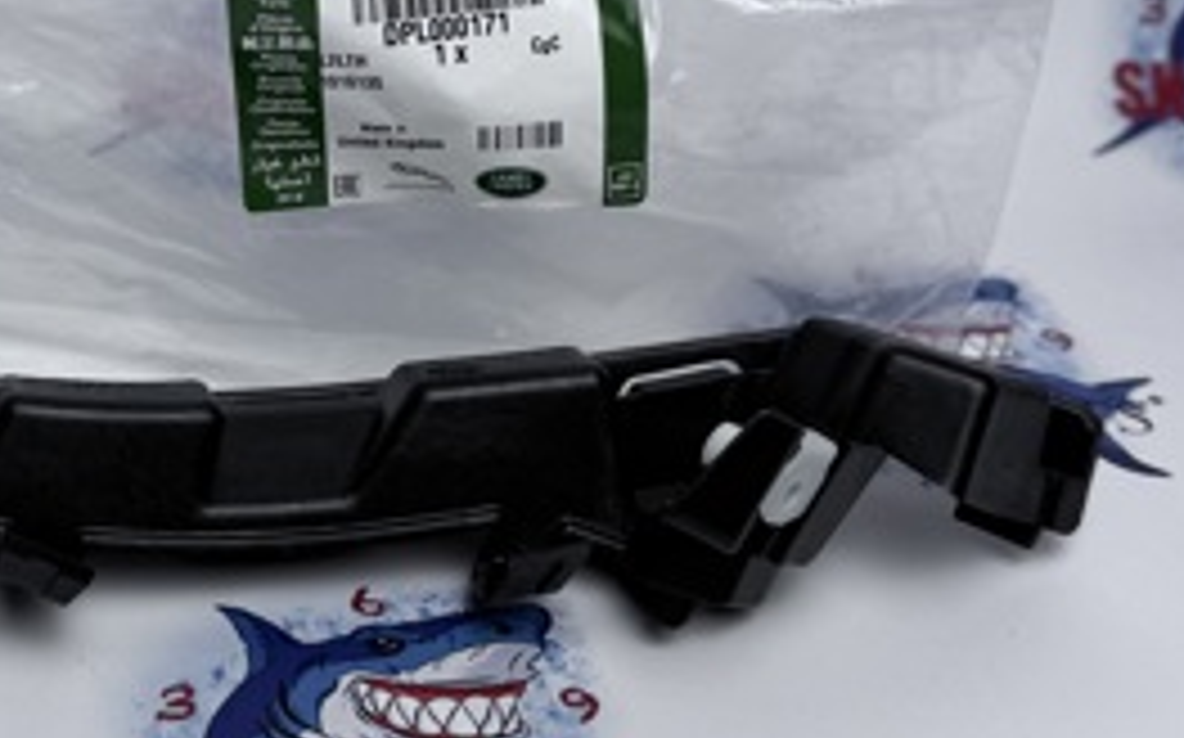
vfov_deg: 20.7
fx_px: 1999
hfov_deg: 32.3
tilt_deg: -29.4
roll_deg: -2.3
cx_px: 275
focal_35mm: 62
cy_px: 176
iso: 80
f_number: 1.78
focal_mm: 6.76
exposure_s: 1/351
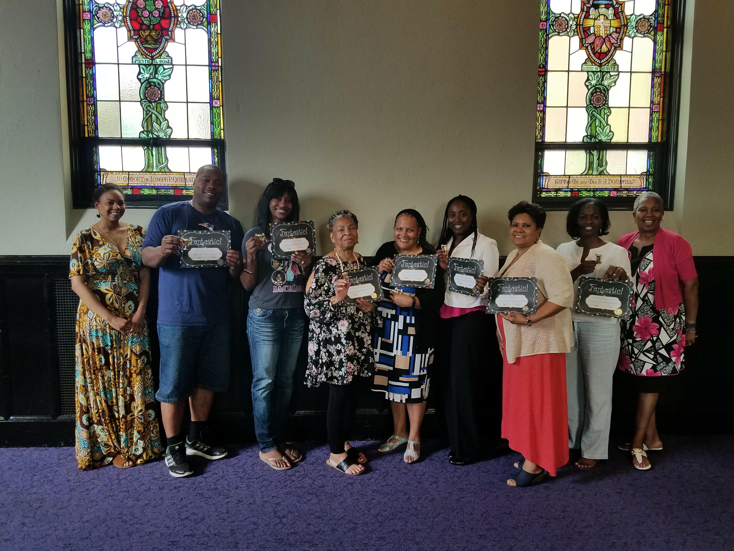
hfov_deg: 67.3
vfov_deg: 53.1
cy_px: 276
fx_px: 551
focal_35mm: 26
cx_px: 367
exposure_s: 1/120
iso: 50
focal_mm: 4.2
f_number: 1.7
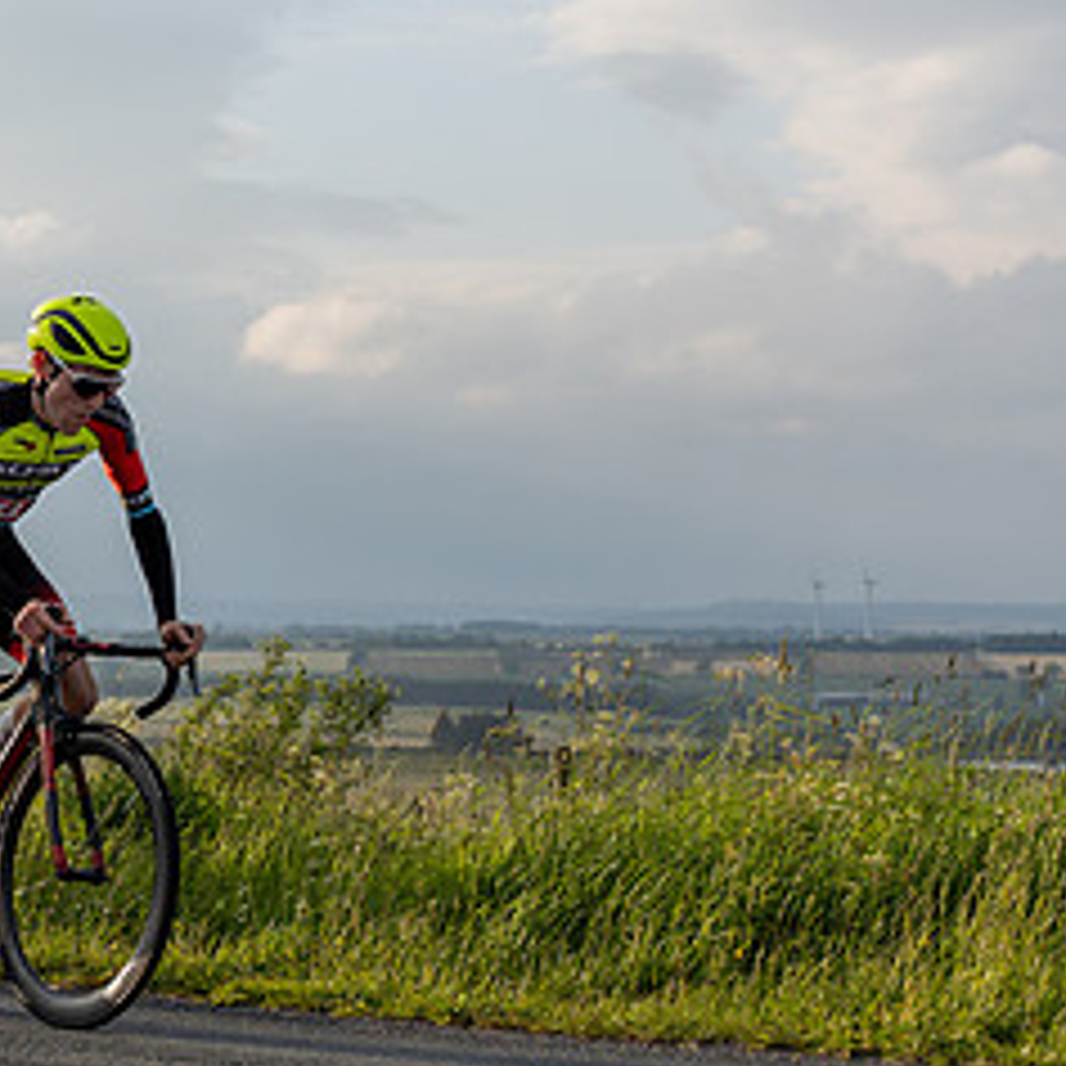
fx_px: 3484
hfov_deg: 16.8
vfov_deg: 17.4
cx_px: -148
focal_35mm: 100
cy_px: 385
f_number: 4
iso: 200
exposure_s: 1/2000
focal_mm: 48
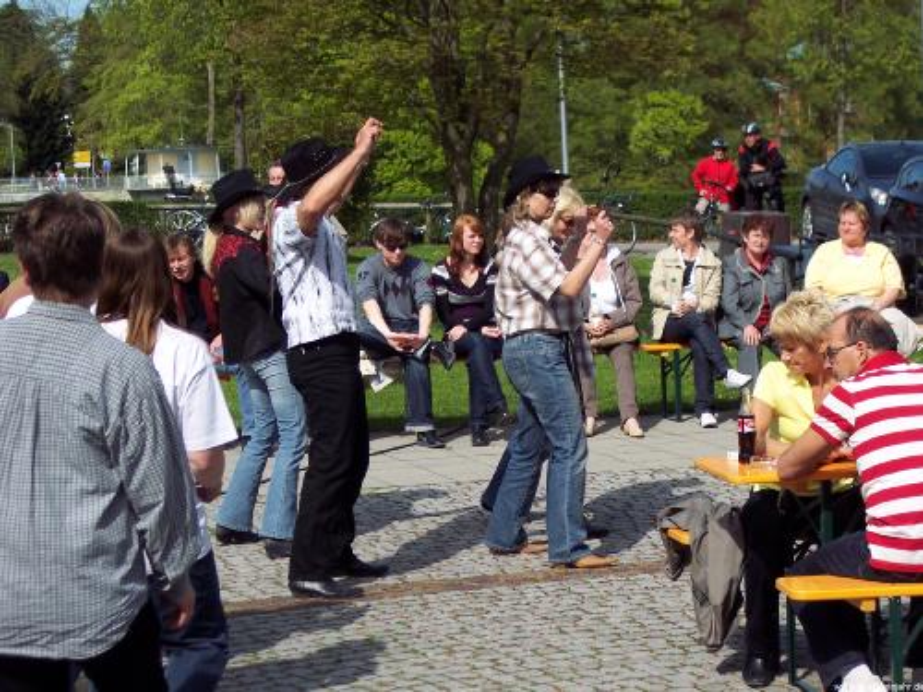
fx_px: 2773
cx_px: 462
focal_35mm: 104
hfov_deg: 18.9
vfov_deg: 14.2
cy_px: 346
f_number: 4.8
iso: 100
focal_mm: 21.3
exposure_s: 1/500
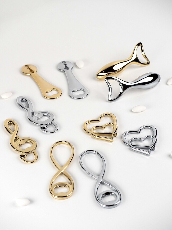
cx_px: 86
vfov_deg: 19.3
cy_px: 115
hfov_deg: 14.5
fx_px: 676
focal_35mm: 102
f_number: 5
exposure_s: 1/640
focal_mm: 51
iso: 200
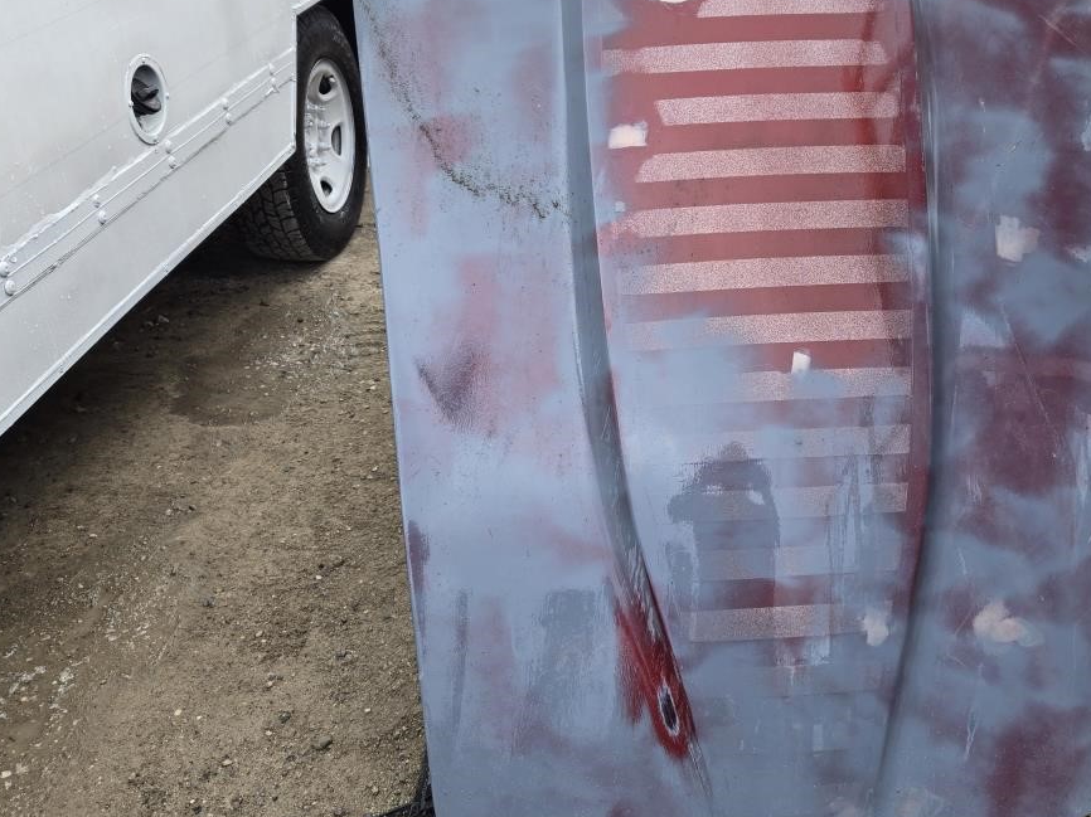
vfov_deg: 41.7
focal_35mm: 34
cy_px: 364
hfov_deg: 53.1
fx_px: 1071
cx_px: 713
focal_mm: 5.4
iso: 40
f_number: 1.8
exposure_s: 1/180
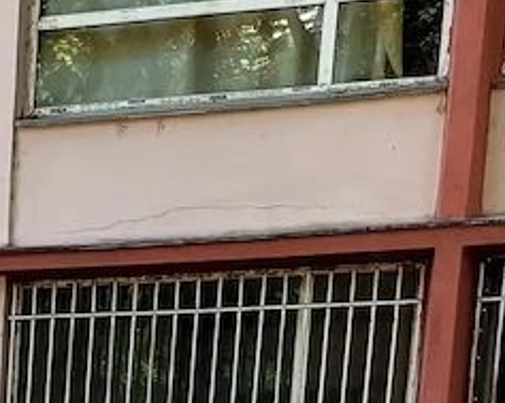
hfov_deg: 12.2
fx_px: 2135
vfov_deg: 9.4
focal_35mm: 143
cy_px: 1009
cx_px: -443
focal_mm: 5.4
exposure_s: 1/403
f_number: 1.8
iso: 40
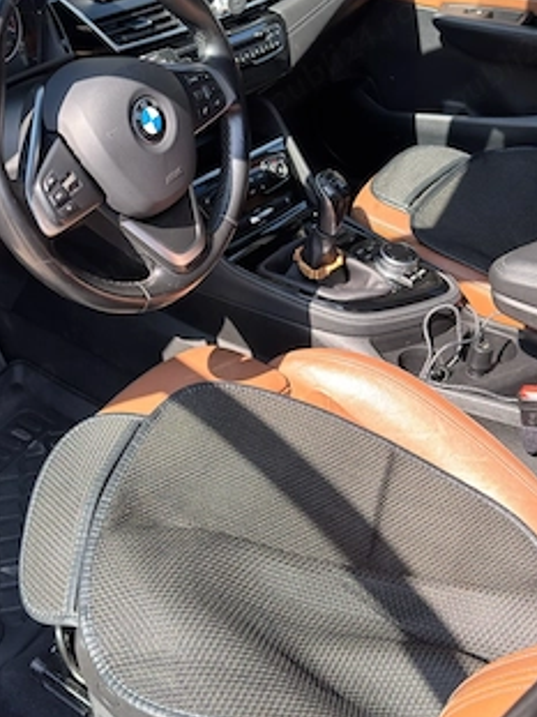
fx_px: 931
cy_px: 265
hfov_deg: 32.0
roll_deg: -0.3
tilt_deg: -31.4
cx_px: 207
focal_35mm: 45
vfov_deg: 41.8
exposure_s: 1/538
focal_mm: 6.76
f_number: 1.78
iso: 100
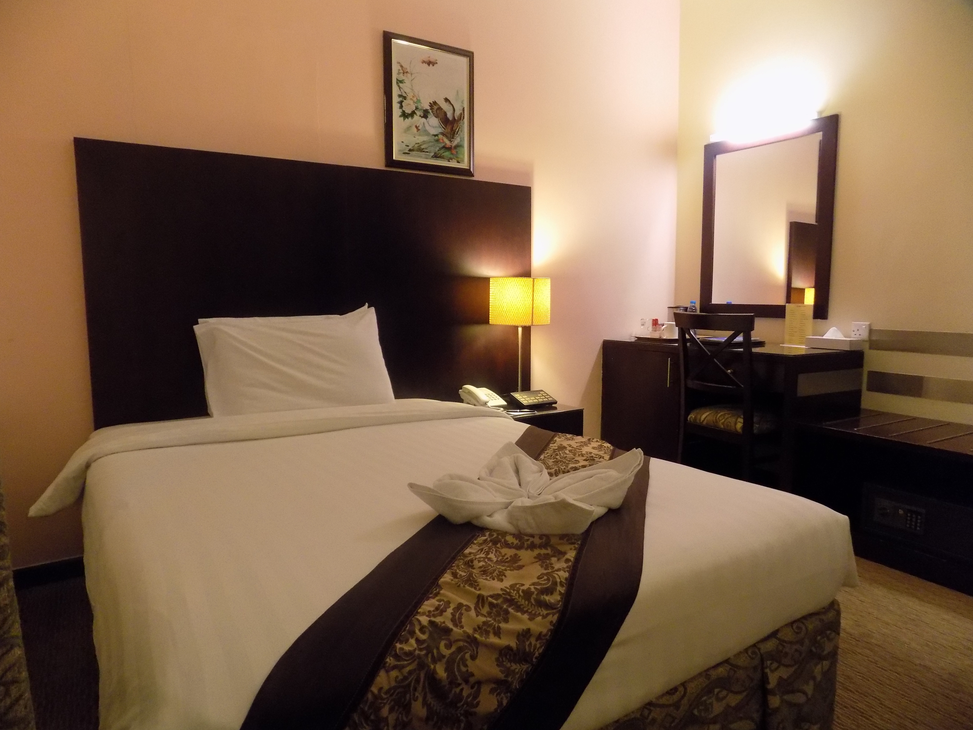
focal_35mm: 23
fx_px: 646
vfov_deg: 58.9
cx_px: 486
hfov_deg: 73.9
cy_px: 365
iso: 400
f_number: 3.1
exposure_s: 1/10
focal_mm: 4
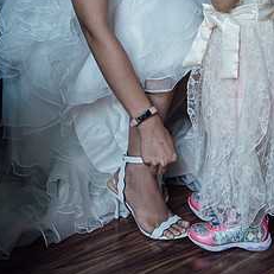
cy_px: 24
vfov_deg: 28.3
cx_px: 171
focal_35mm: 58
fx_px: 519
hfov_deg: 29.4
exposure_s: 1/200
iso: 250
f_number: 2
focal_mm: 35
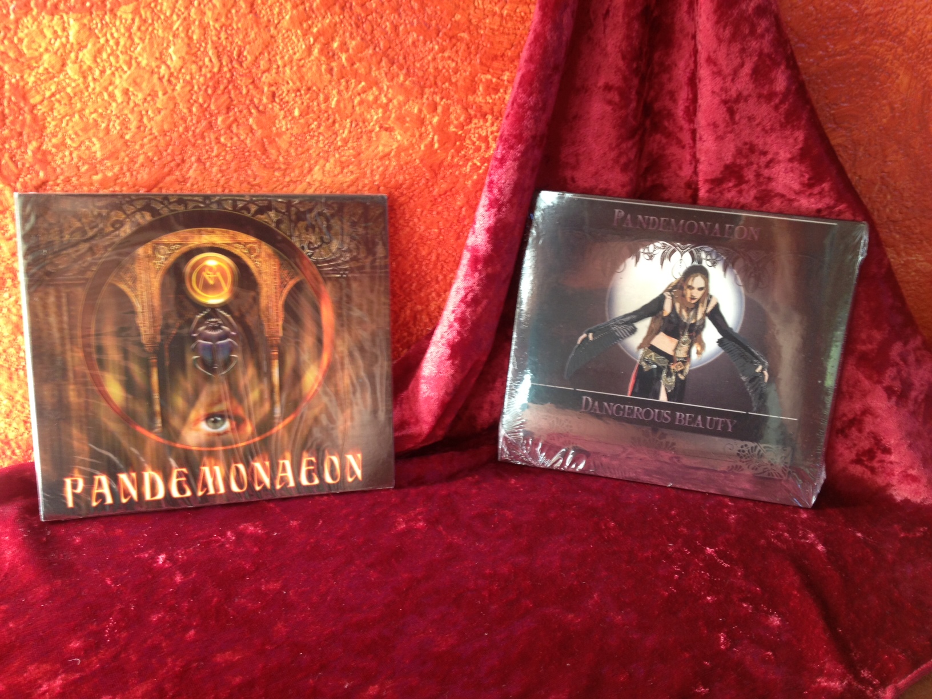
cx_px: 466
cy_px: 350
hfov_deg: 52.6
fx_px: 942
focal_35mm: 35
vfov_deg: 40.7
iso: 64
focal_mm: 4.28
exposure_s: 1/20
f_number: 2.4
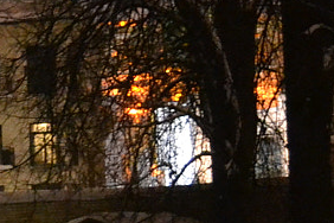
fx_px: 1893
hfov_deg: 9.5
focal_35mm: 204
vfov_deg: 6.7
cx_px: -325
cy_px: 37
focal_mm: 24
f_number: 4
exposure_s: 1/10
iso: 3200
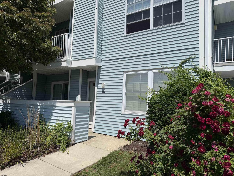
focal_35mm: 24
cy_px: 88
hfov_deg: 71.6
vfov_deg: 56.8
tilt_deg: +4.4
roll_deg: -1.7
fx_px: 162
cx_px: 117
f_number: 1.78
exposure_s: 1/9091
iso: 80
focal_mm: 6.76
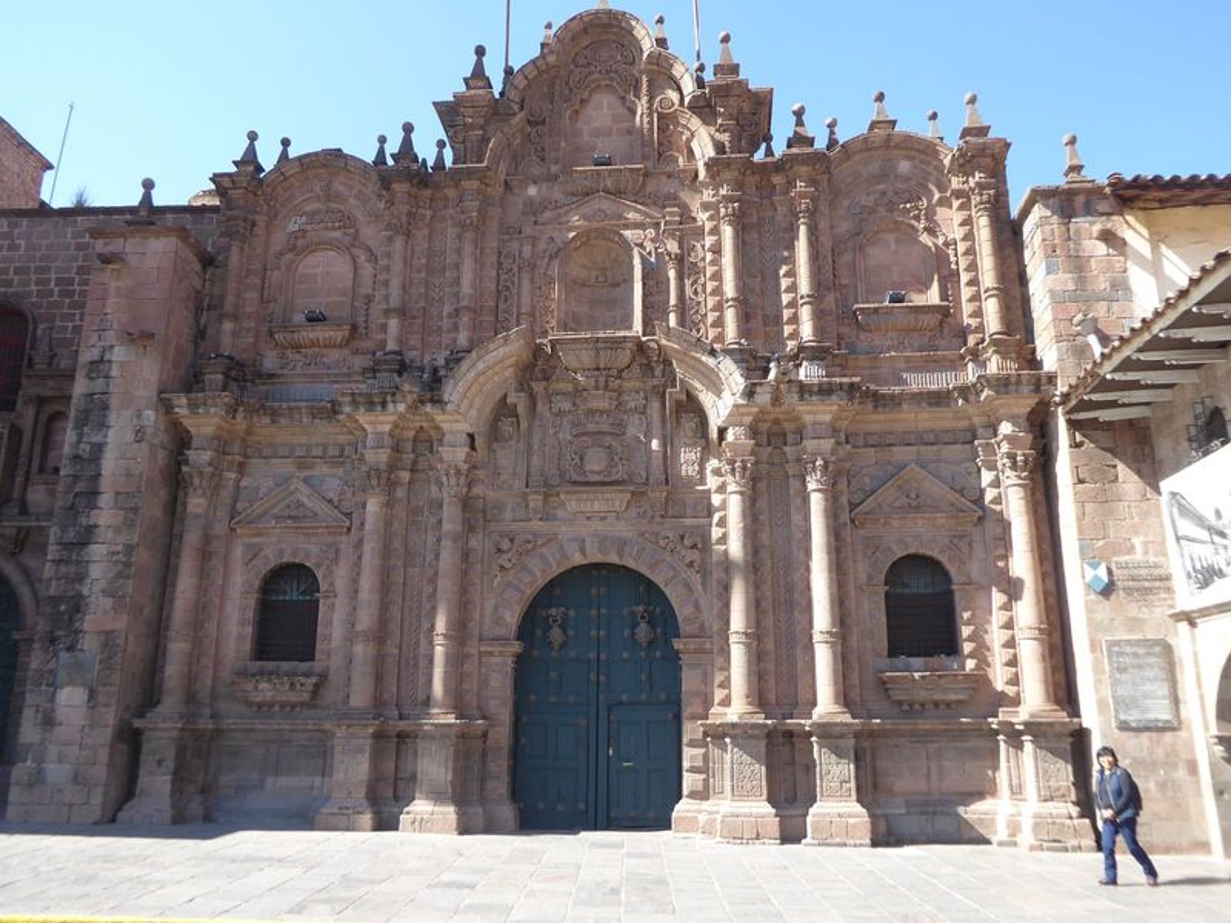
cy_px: 462
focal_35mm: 29
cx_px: 616
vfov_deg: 48.2
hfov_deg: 61.7
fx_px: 1031
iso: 80
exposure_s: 1/200
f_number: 3.5
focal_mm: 5
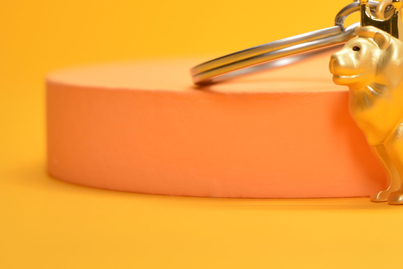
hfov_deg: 10.4
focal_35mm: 198
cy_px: 41
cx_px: 316
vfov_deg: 6.9
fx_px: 2216
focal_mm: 70
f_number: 4.5
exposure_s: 1/100
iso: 100
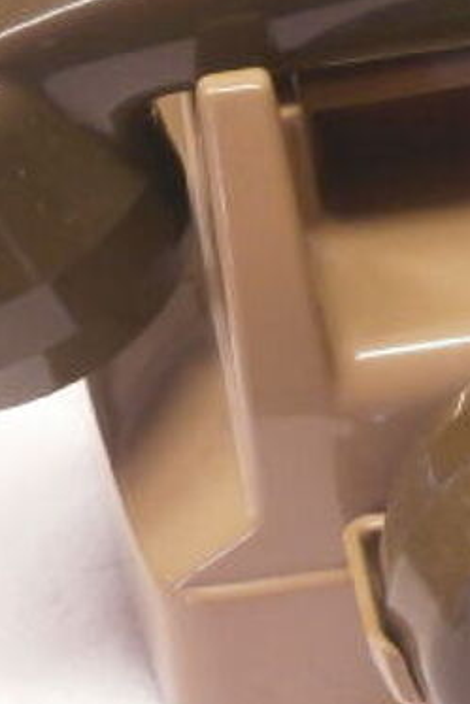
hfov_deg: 10.3
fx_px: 2563
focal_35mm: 131
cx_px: 544
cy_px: 383
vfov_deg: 15.6
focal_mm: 8.3
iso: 200
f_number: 3.4
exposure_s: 1/20
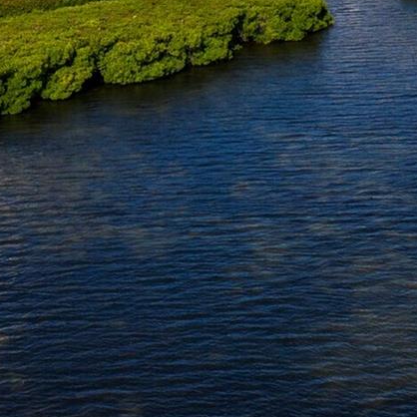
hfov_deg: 19.1
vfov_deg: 18.2
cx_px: 231
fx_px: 1240
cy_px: -66
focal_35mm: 91
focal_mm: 10.26
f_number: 7.1
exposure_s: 1/800
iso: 100
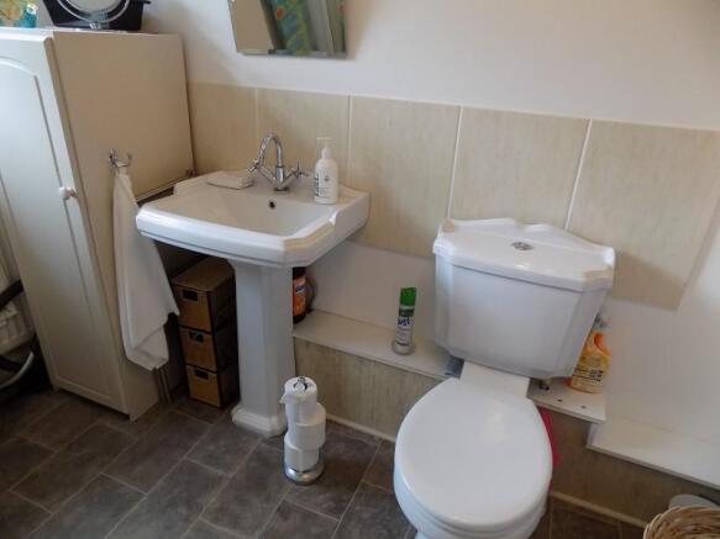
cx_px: 360
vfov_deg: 58.9
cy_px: 270
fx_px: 478
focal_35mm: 23
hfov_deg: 73.9
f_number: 3.1
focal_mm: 4
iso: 200
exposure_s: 1/30
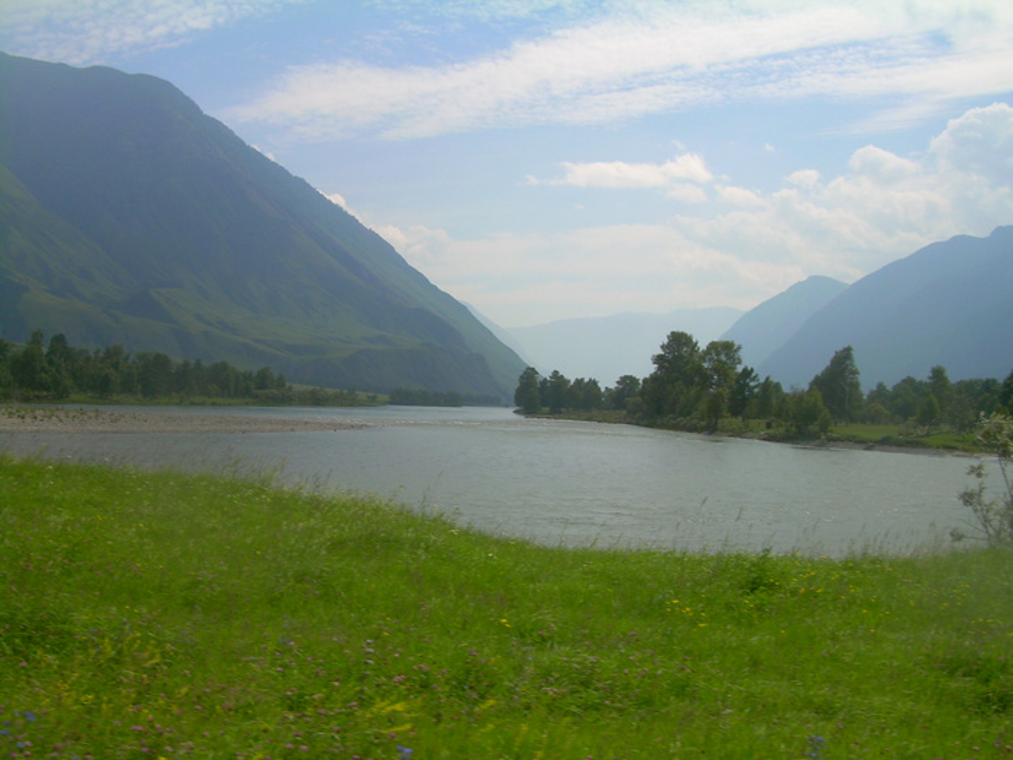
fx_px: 1112
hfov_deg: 49.0
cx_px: 506
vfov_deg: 37.7
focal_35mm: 38
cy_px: 380
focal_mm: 6.3
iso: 50
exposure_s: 1/594
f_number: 4.6
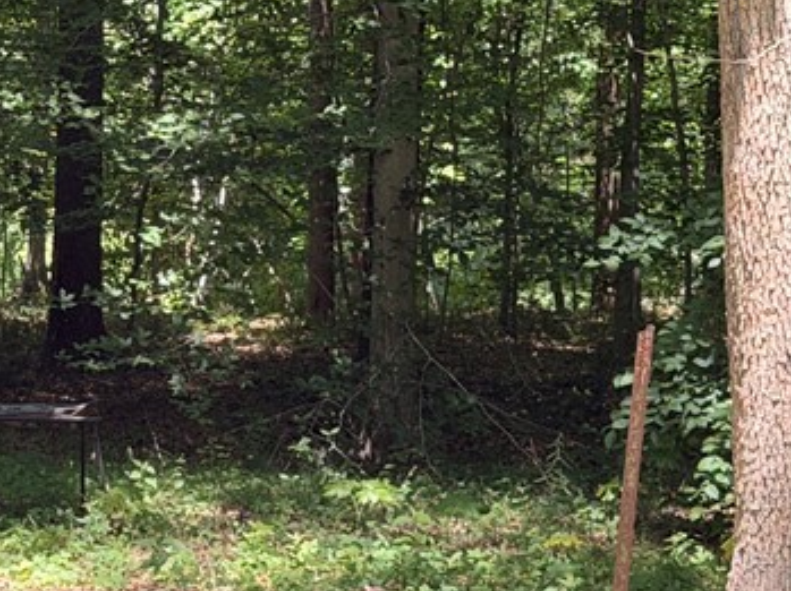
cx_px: -50
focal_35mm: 141
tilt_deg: -2.6
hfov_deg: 13.8
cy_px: 127
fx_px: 3219
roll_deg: -0.8
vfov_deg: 10.5
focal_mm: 6.76
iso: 80
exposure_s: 1/256
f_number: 1.78
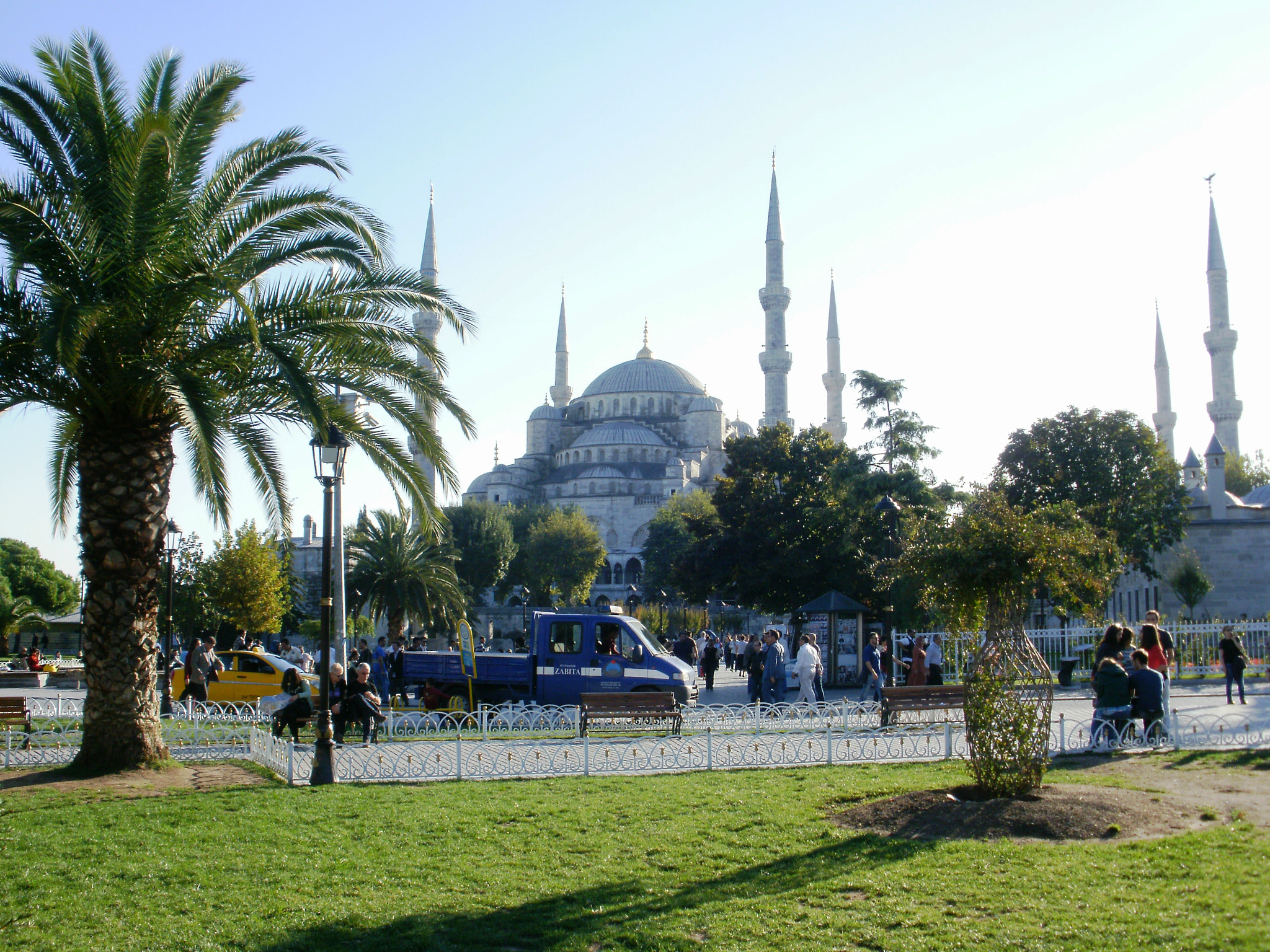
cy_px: 476
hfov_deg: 51.4
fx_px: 1321
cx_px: 635
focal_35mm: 36
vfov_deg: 39.7
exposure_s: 1/250
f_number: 5.6
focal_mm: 6.3
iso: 100
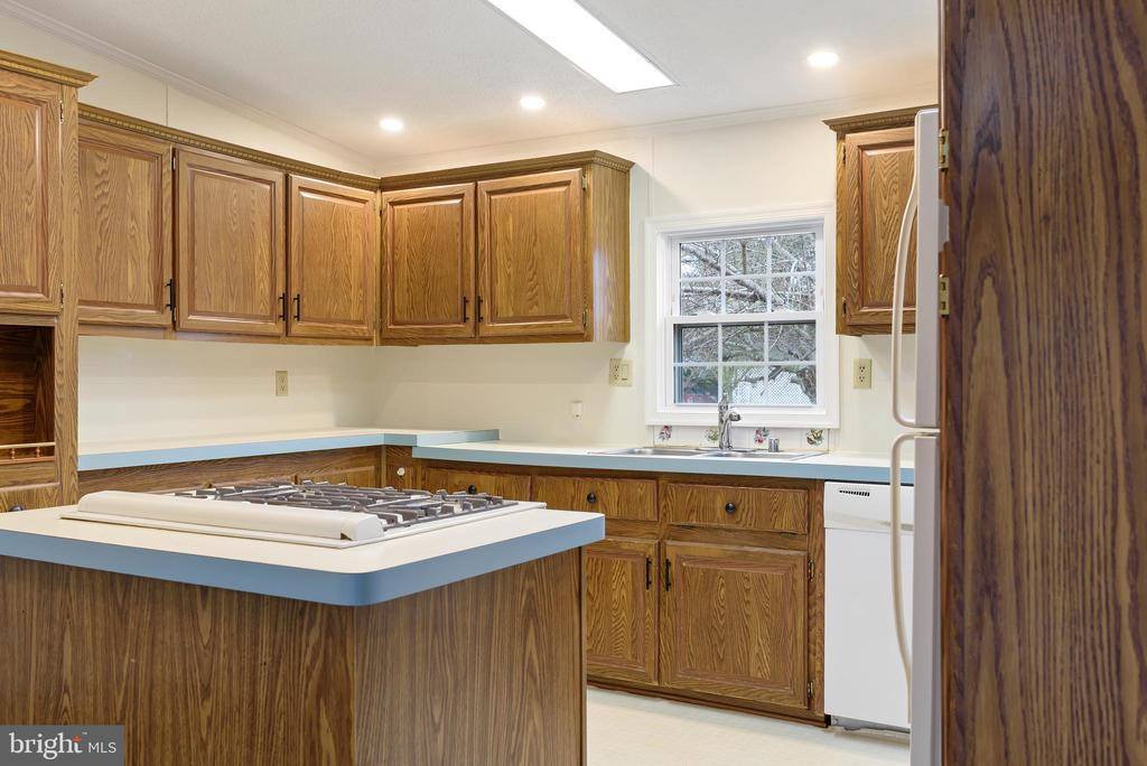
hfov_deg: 61.9
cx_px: 574
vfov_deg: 43.7
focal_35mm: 30
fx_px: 956
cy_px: 383
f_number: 8
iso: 400
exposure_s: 1/3
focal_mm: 30
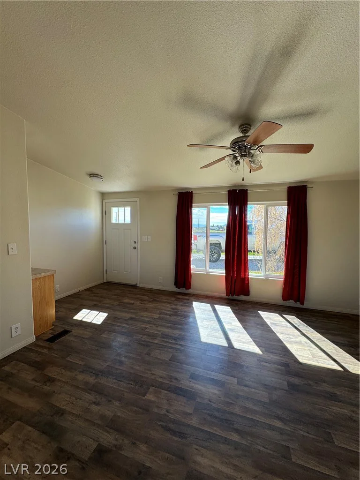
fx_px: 194
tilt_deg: -3.7
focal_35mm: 14
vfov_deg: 102.1
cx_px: 180
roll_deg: -0.5
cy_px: 240
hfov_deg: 85.7
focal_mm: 2.22
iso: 40
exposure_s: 1/155
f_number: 2.2
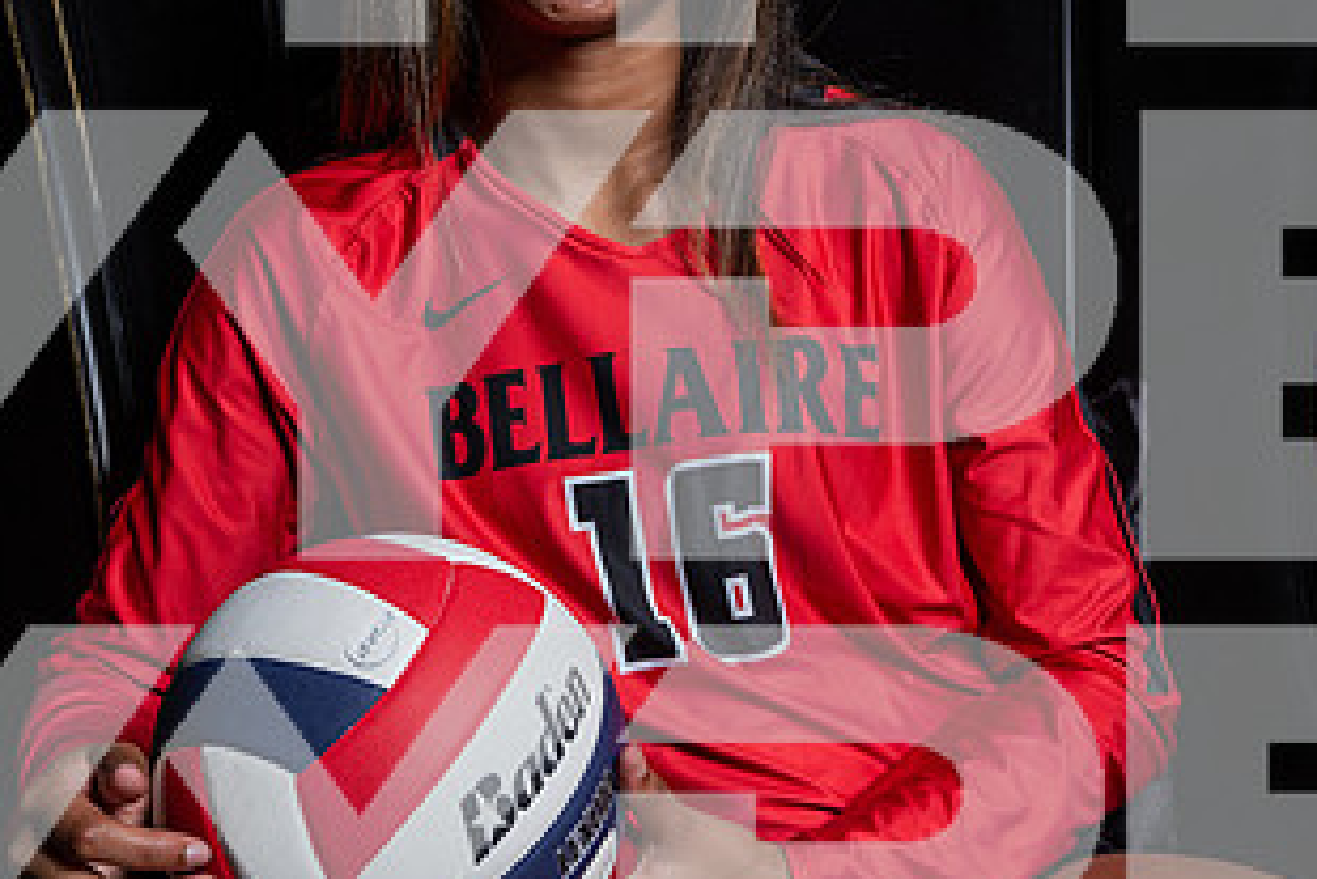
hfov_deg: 34.4
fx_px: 2123
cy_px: 338
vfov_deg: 23.4
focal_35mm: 58
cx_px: 548
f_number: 5.6
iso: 100
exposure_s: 1/125
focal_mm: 31
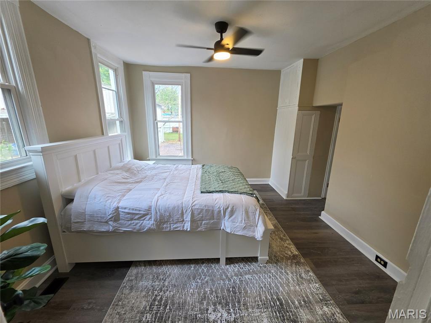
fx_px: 162
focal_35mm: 13
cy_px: 162
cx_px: 216
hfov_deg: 106.2
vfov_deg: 89.9
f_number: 1.9
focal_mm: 2.2
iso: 64
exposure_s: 1/120
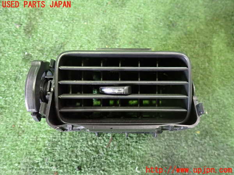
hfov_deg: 69.4
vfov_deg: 54.9
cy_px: 88
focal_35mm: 25
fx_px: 169
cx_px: 117
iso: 800
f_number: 2
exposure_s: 1/30
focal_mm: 4.5
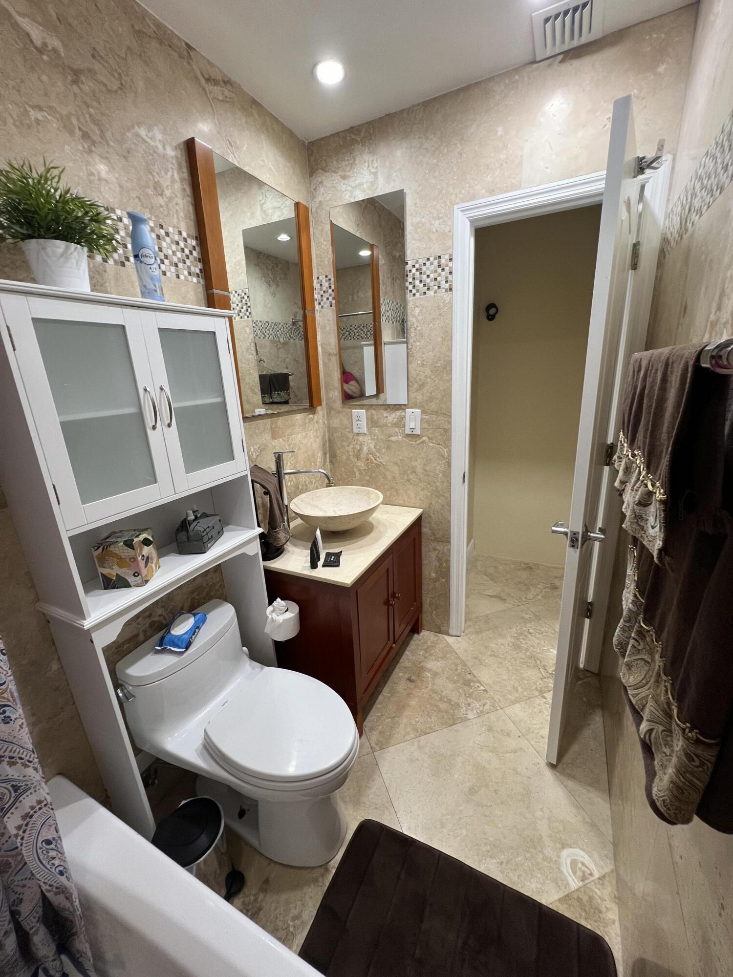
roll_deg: +2.9
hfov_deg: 89.9
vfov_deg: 106.2
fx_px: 367
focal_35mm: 13
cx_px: 366
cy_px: 488
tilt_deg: -16.5
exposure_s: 1/120
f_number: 1.8
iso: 250
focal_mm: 1.57
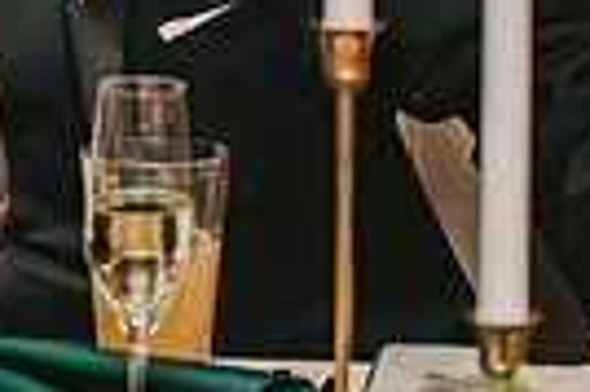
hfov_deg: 6.7
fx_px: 4960
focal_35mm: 303
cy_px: -187
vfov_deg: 4.5
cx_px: -220
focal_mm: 70
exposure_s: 1/200
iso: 1600
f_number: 3.2
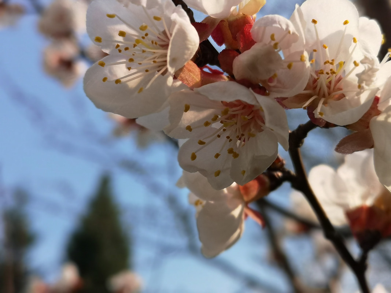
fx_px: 610
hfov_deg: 35.5
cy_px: 146
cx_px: 196
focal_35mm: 54
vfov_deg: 27.0
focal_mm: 3.95
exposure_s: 1/2008
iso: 50
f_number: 4
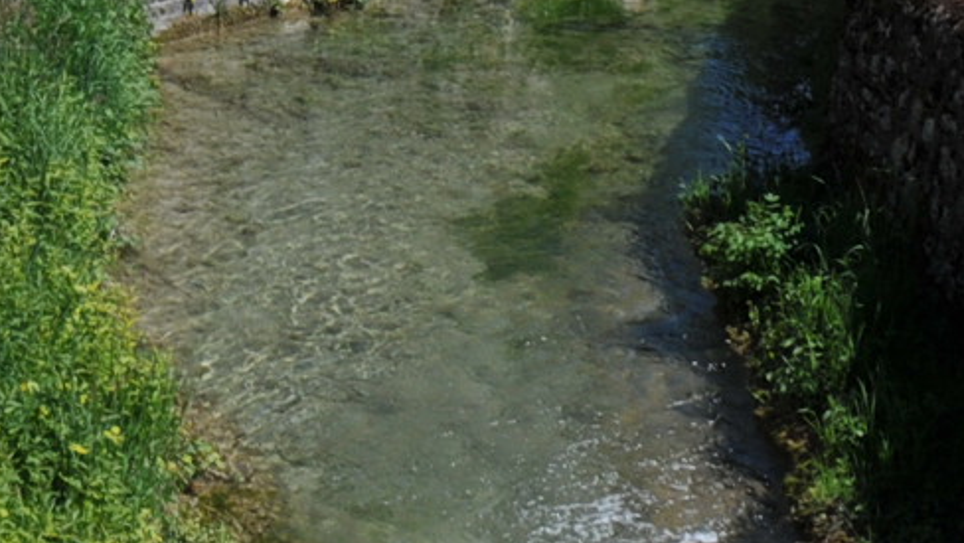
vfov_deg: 9.2
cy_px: -525
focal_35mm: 124
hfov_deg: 16.6
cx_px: -168
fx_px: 3171
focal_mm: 18
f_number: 10
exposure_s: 1/400
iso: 200
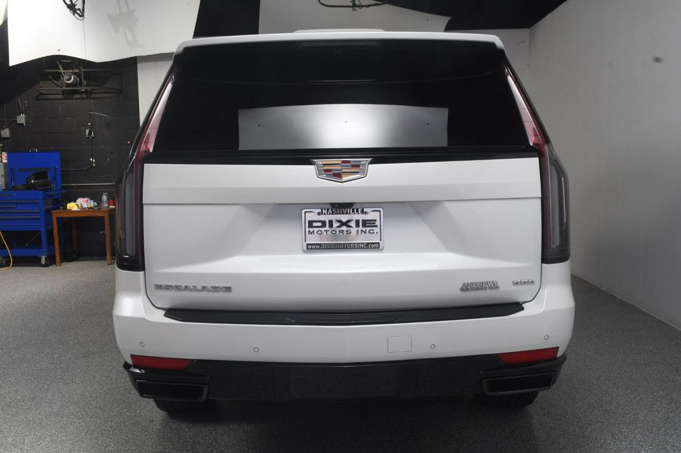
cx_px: 340
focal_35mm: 36
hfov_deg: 53.1
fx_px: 681
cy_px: 226
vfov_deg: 36.8
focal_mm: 24
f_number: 13
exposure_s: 1/160
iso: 100
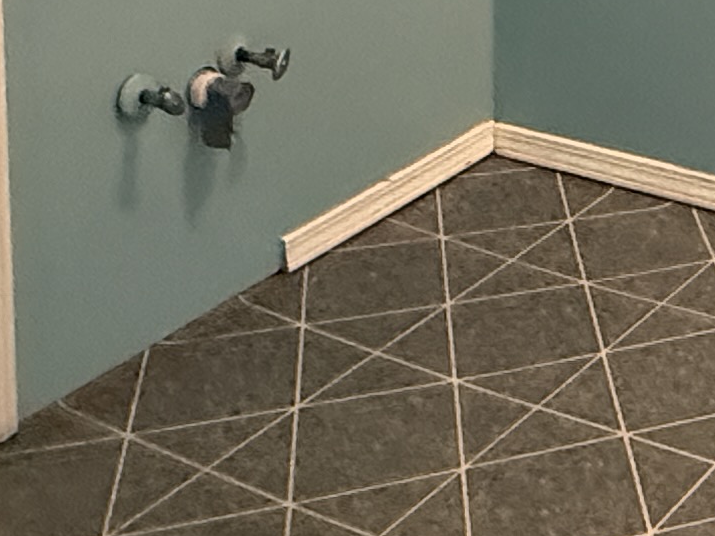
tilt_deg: -4.5
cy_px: -437
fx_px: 1631
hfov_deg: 22.0
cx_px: 954
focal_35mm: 79
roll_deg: -0.4
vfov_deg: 15.8
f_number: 2.2
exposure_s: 1/60
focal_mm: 2.22
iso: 1000
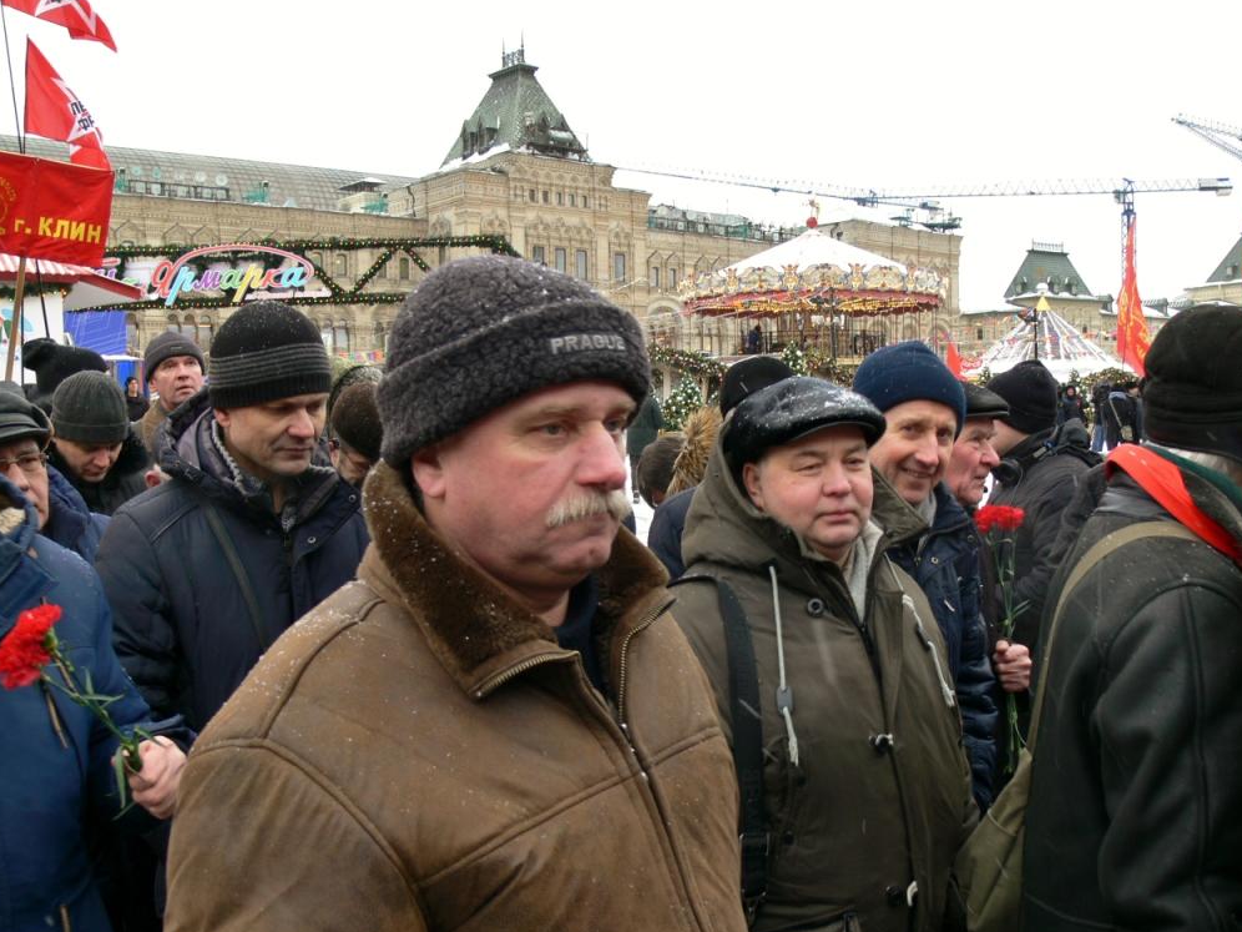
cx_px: 619
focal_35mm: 36
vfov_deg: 39.7
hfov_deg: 51.4
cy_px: 467
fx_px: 1292
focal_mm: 7.4
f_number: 3.2
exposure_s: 1/60
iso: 80
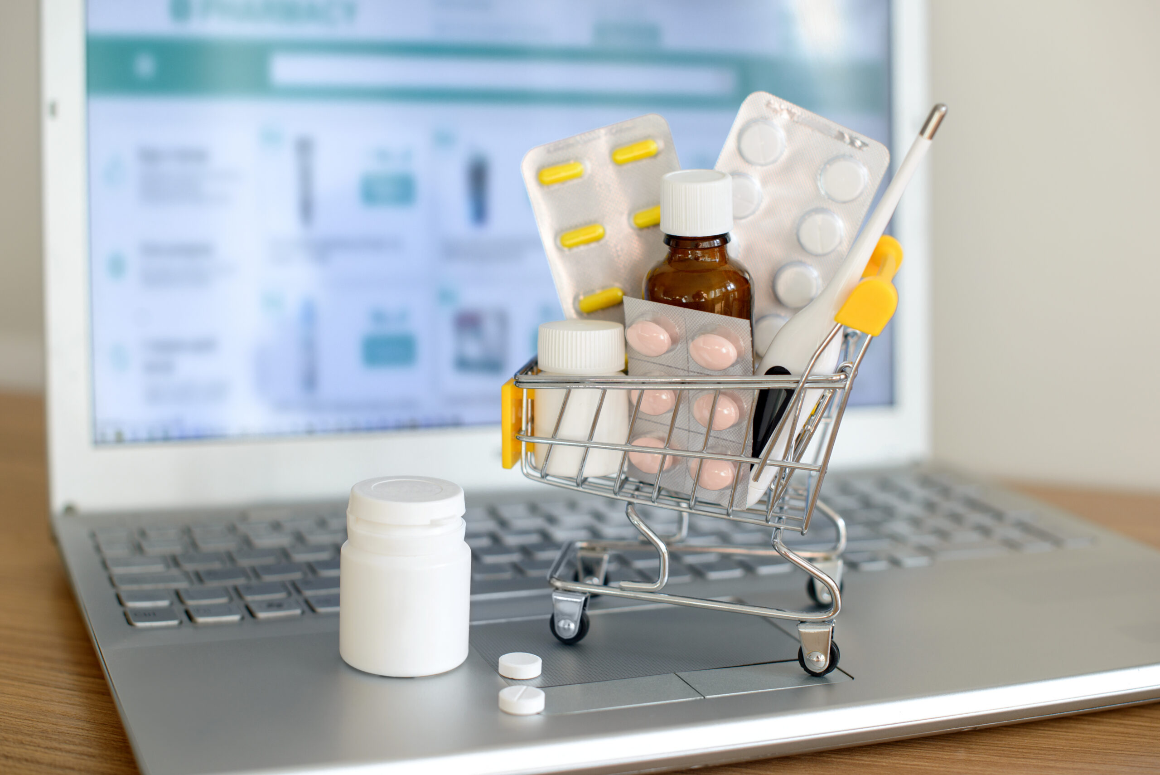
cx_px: 580
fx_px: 1612
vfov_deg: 27.0
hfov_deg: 39.6
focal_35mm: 50
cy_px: 388
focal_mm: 50
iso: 200
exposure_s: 1/200
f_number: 4
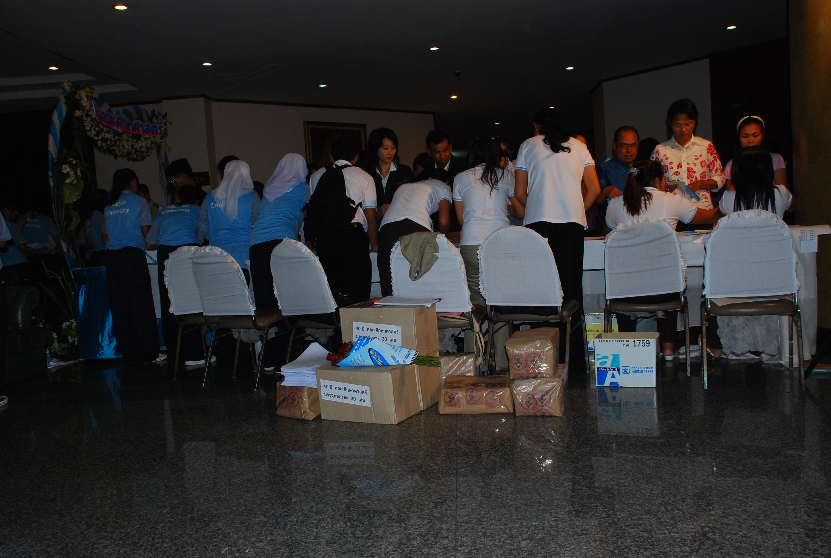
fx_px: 694
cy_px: 279
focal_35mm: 30
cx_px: 416
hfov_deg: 61.8
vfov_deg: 43.8
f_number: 5.6
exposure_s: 1/60
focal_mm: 20
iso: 400
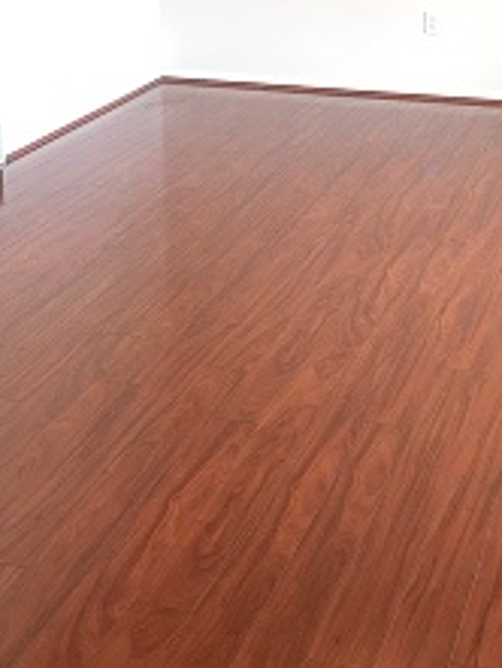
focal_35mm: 63
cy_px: 76
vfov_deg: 29.5
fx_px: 1217
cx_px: 354
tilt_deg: -10.8
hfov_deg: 23.2
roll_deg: -0.7
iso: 50
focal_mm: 4.15
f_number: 2.2
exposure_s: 1/15
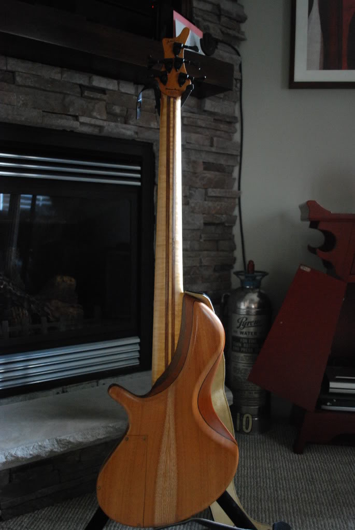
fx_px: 442
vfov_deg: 61.9
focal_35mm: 30
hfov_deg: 43.7
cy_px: 265
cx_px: 178
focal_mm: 20
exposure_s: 1/6
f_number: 3.8
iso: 1600
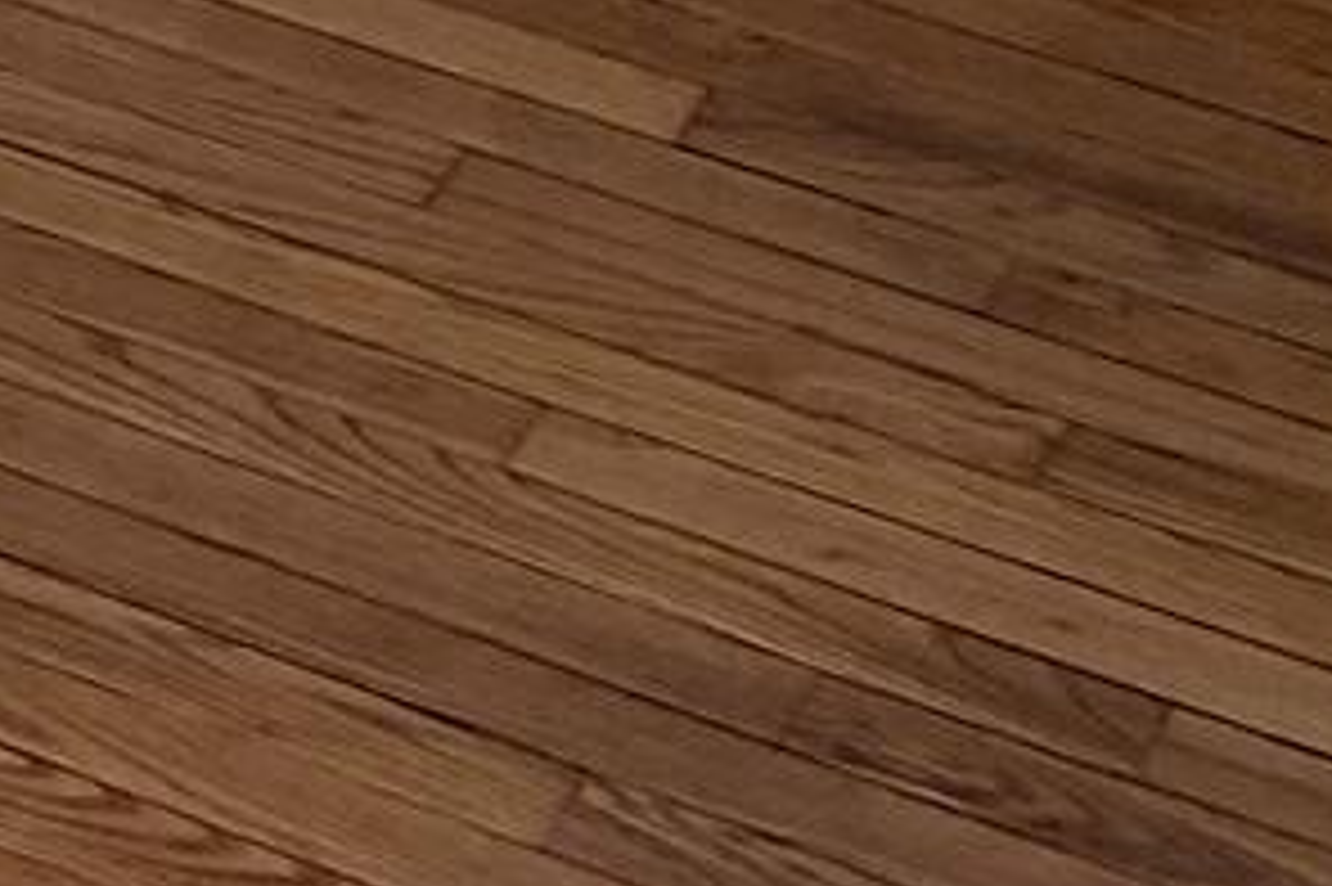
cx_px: -1994
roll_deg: -0.9
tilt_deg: -12.6
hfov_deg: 9.6
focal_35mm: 187
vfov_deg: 6.3
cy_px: -2312
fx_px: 6915
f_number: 1.8
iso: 125
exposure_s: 1/109
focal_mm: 4.25
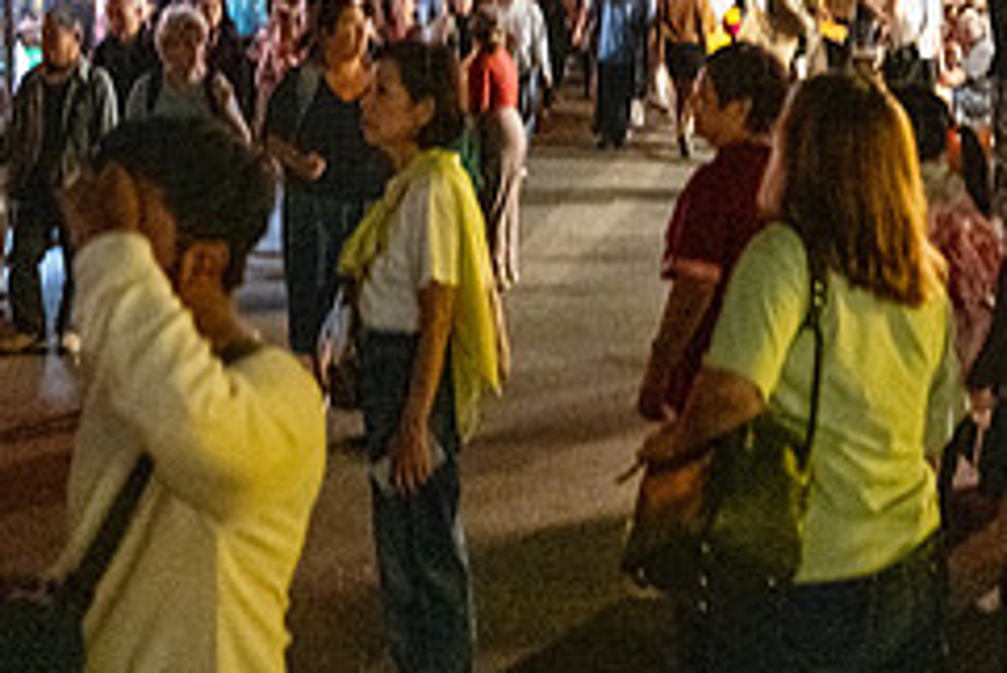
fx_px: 1651
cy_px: 46
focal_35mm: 59
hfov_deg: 33.9
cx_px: 501
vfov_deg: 22.4
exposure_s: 1/100
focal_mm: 24
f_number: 2.8
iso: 16000
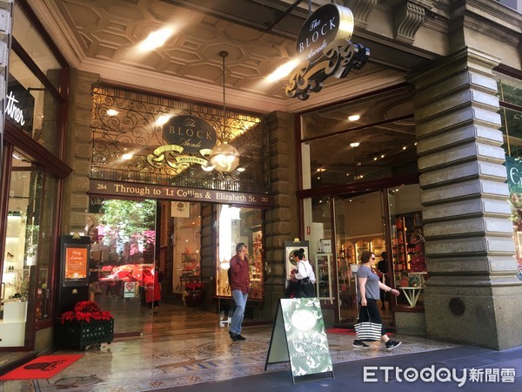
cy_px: 196
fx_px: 437
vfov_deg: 48.2
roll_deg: +0.9
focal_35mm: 29
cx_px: 261
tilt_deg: +10.3
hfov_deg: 61.7
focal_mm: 4.15
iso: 32
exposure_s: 1/33
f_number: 2.2
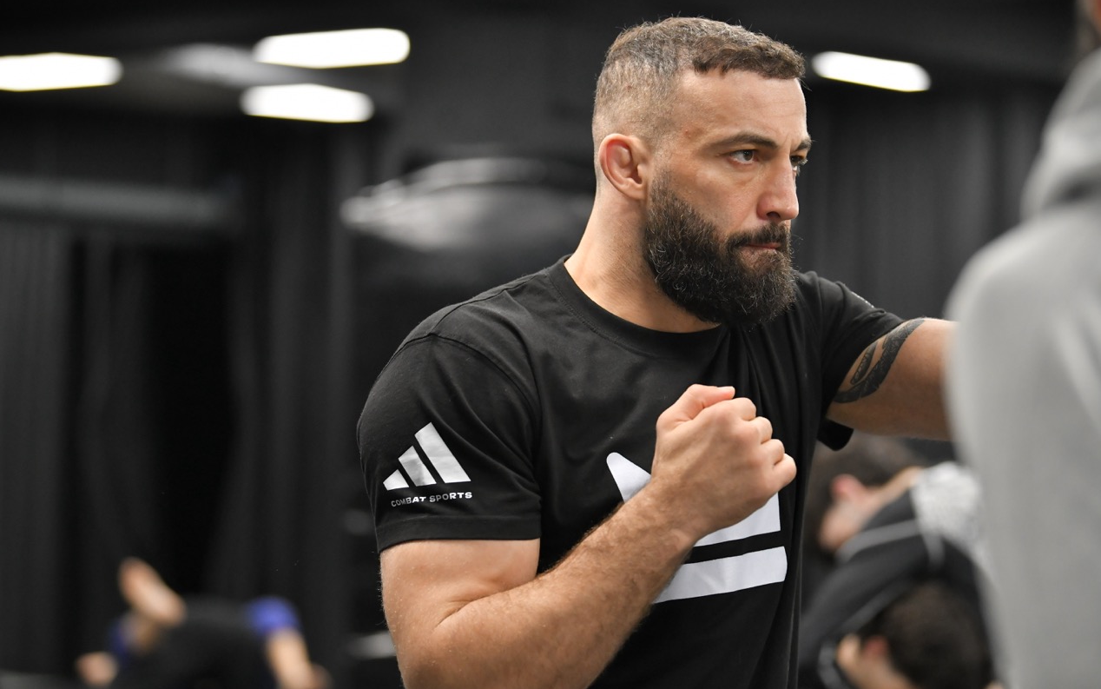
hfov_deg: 19.3
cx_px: 549
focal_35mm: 108
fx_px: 3241
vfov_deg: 12.1
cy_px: 325
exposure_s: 1/500
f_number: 2.8
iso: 1600
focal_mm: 105
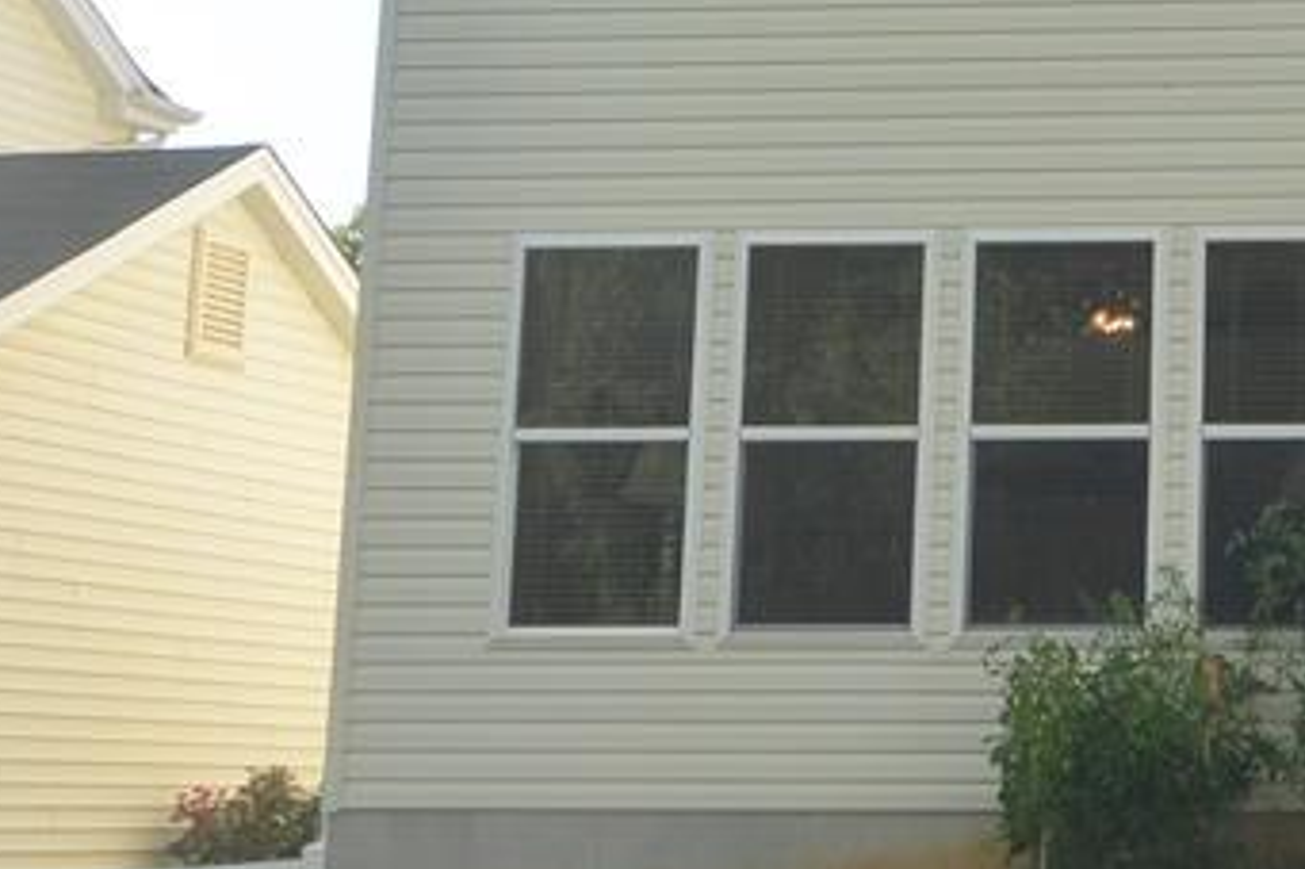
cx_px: 1619
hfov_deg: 18.8
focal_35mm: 102
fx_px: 3696
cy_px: 23
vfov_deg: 13.2
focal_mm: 12.2
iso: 160
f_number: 4.5
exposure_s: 1/640
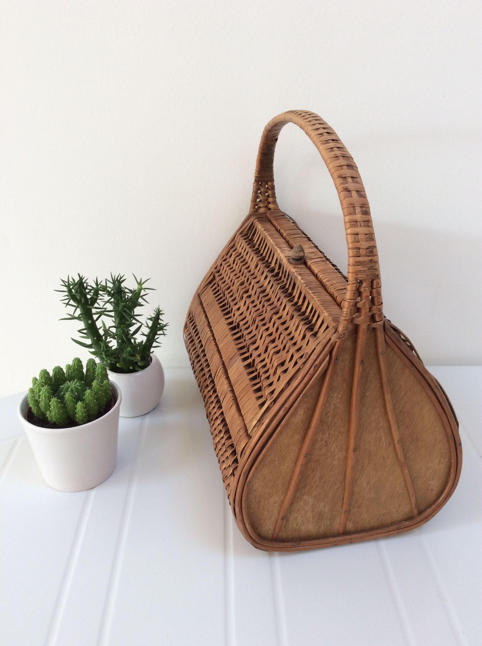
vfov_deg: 56.9
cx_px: 241
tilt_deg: -27.2
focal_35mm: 32
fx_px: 596
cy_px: 323
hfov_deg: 44.1
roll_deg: +0.9
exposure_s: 1/33
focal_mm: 3.3
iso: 32
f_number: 2.4
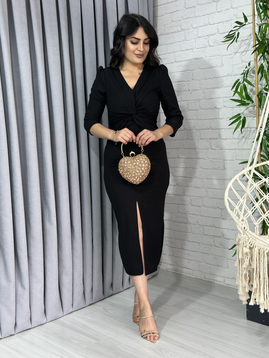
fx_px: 497
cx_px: 134
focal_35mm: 48
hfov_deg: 30.3
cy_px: 179
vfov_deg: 39.7
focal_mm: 6.86
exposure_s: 1/100
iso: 80
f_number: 1.78
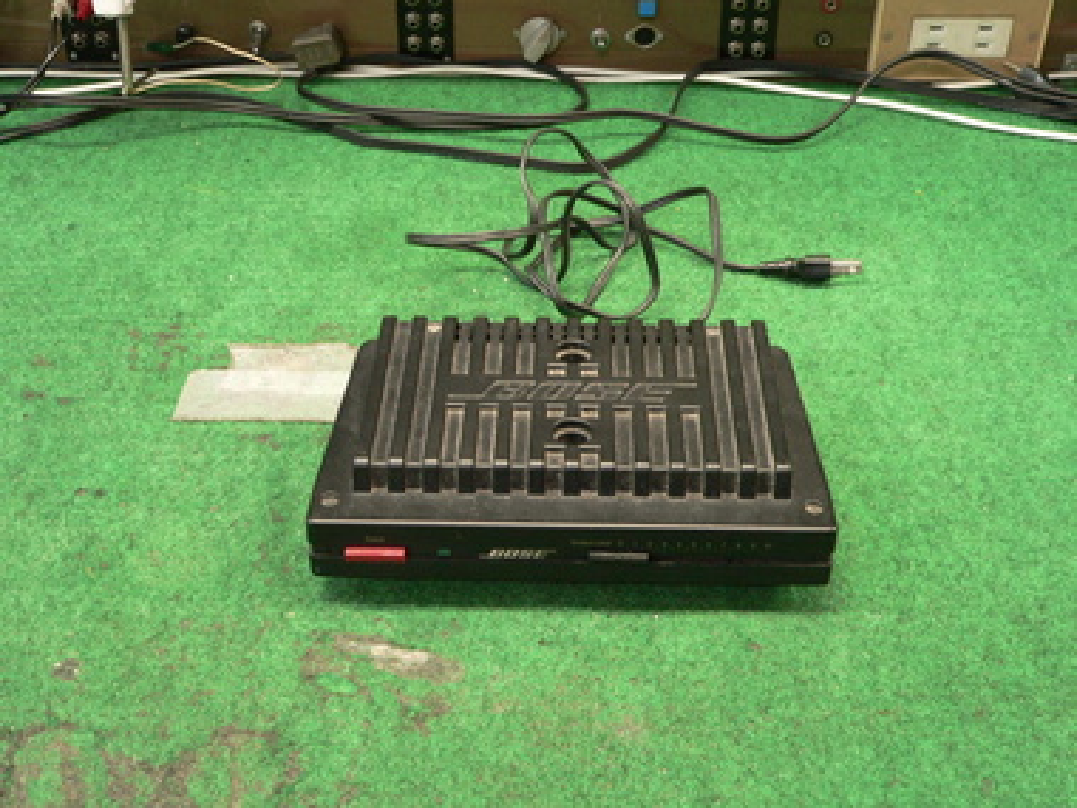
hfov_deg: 39.7
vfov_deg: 30.3
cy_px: 404
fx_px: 1493
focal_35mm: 48
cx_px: 538
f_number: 2.8
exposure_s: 1/10
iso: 200
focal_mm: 7.9
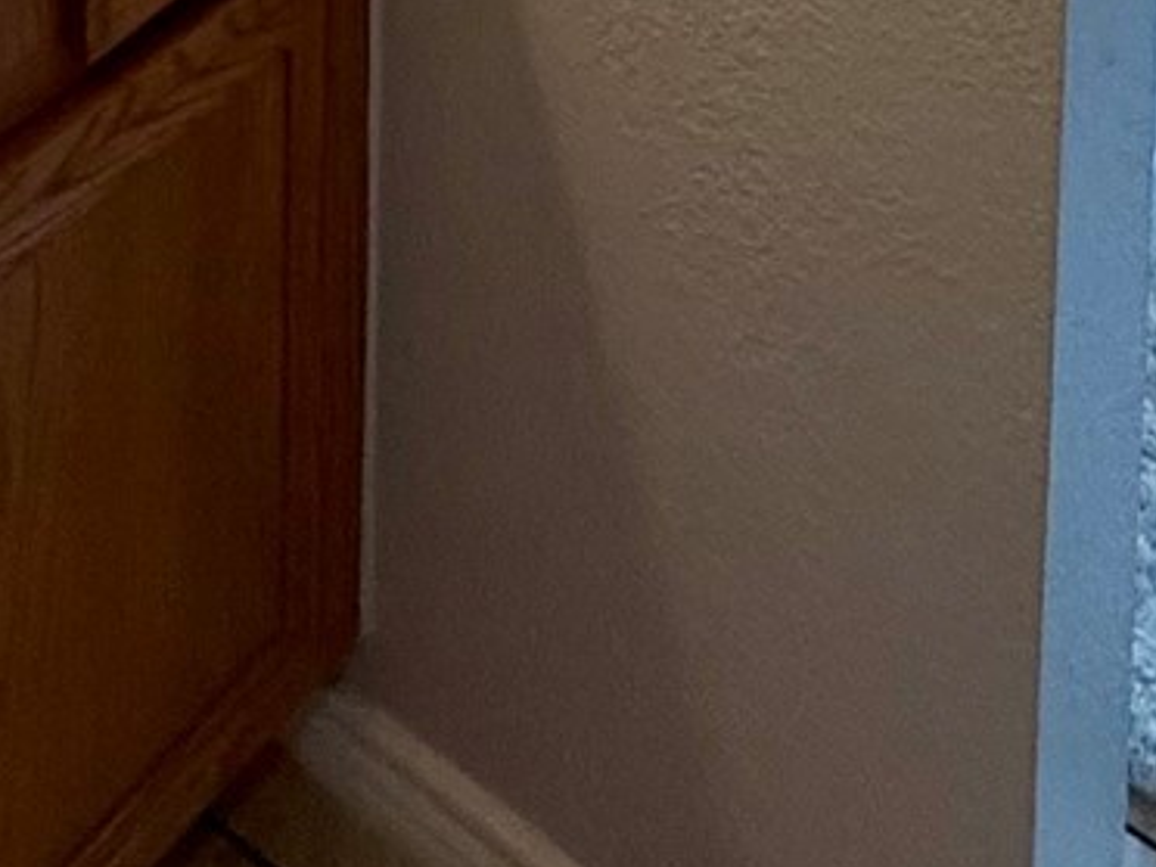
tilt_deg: -3.4
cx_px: 286
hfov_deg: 25.0
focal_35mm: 77
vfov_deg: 12.4
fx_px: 2571
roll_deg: -0.6
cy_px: -1504
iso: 320
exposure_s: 1/120
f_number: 2.2
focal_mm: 2.22
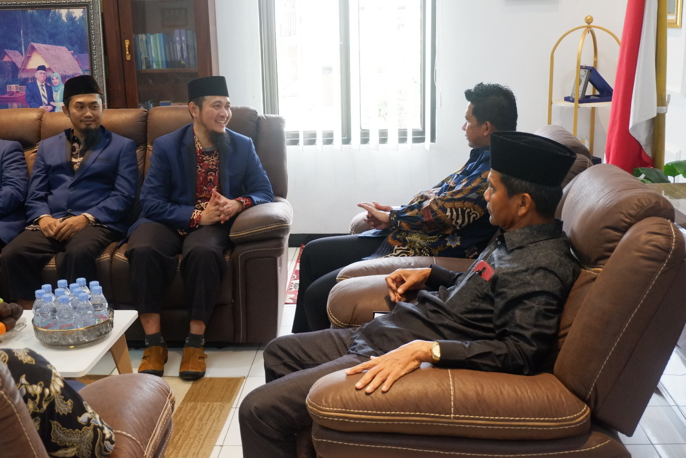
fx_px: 838
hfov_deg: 44.5
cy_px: 229
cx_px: 343
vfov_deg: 30.5
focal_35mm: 44
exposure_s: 1/60
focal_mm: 29.5
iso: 3200
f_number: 4.7
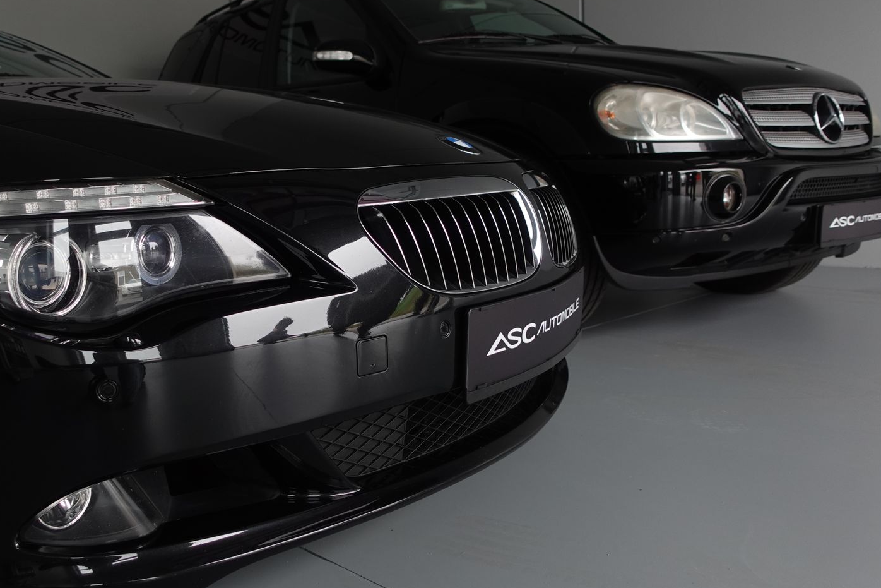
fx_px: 808
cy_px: 263
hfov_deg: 56.0
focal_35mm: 33
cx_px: 293
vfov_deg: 39.9
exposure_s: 1/50
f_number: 2.2
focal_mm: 9.4
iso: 160
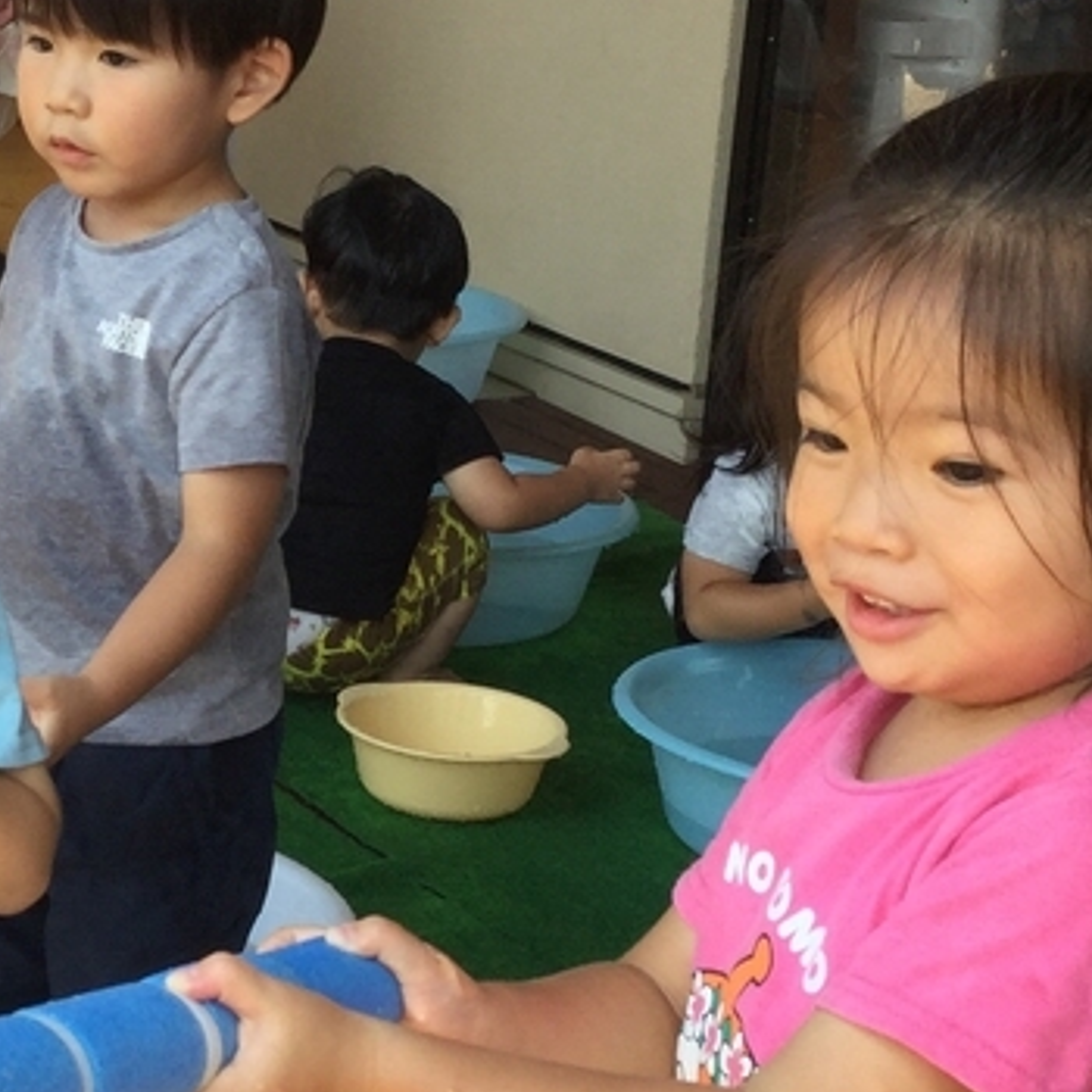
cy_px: 534
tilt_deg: -16.1
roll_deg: -2.7
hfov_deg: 18.3
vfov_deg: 18.5
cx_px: 156
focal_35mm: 94
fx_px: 3355
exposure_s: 1/251
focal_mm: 3.3
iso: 25
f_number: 2.4
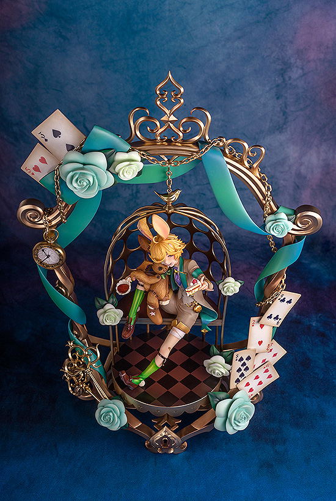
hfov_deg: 24.7
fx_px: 767
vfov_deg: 36.2
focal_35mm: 55
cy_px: 250
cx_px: 168
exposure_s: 1/160
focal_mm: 55
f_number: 9
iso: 200
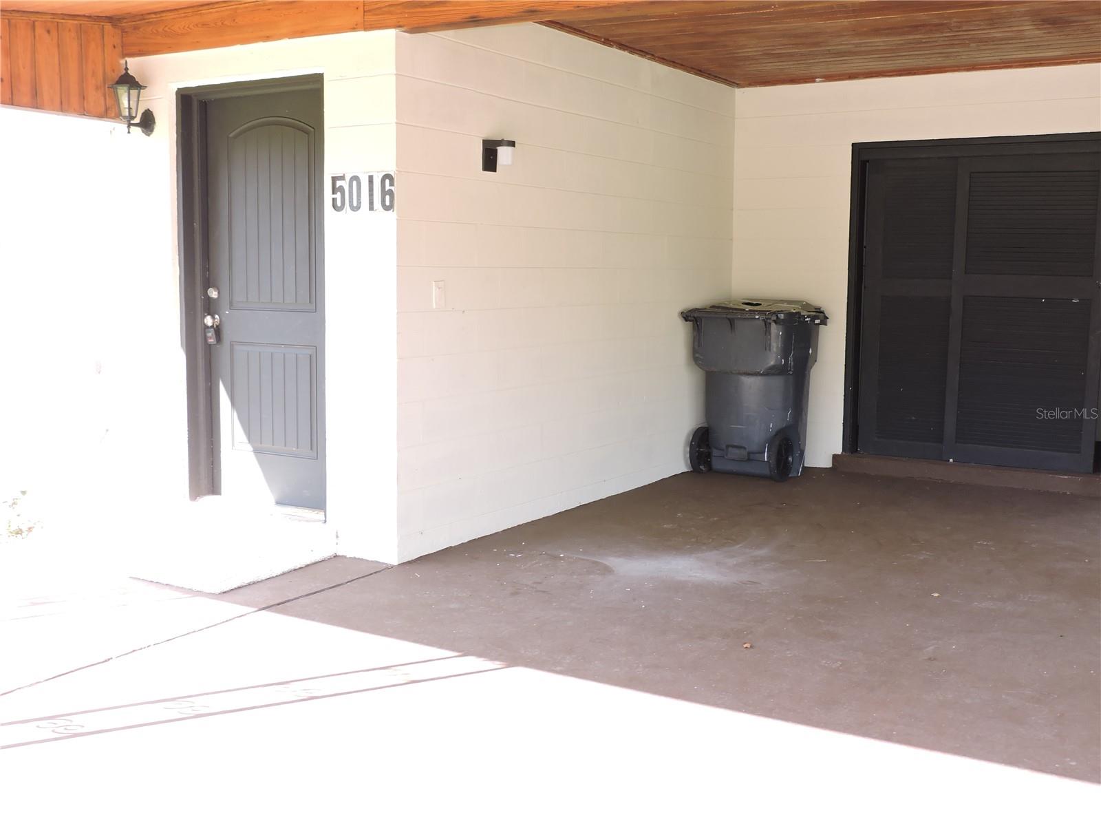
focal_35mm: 40
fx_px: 1272
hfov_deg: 46.8
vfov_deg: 36.0
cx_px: 550
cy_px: 413
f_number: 3.3
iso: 110
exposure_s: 1/60
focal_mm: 7.1
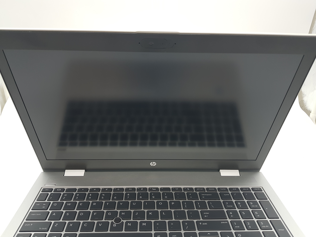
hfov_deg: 67.3
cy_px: 118
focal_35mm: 26
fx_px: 237
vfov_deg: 53.1
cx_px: 158
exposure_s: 1/100
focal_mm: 4.2
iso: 64
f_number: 1.7
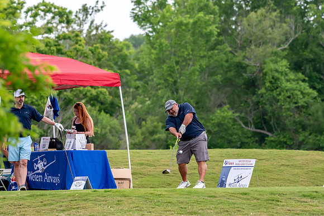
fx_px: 3646
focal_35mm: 405
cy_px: 108
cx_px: 162
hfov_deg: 5.1
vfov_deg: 3.4
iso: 1600
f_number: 5.6
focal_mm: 270
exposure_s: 1/2000
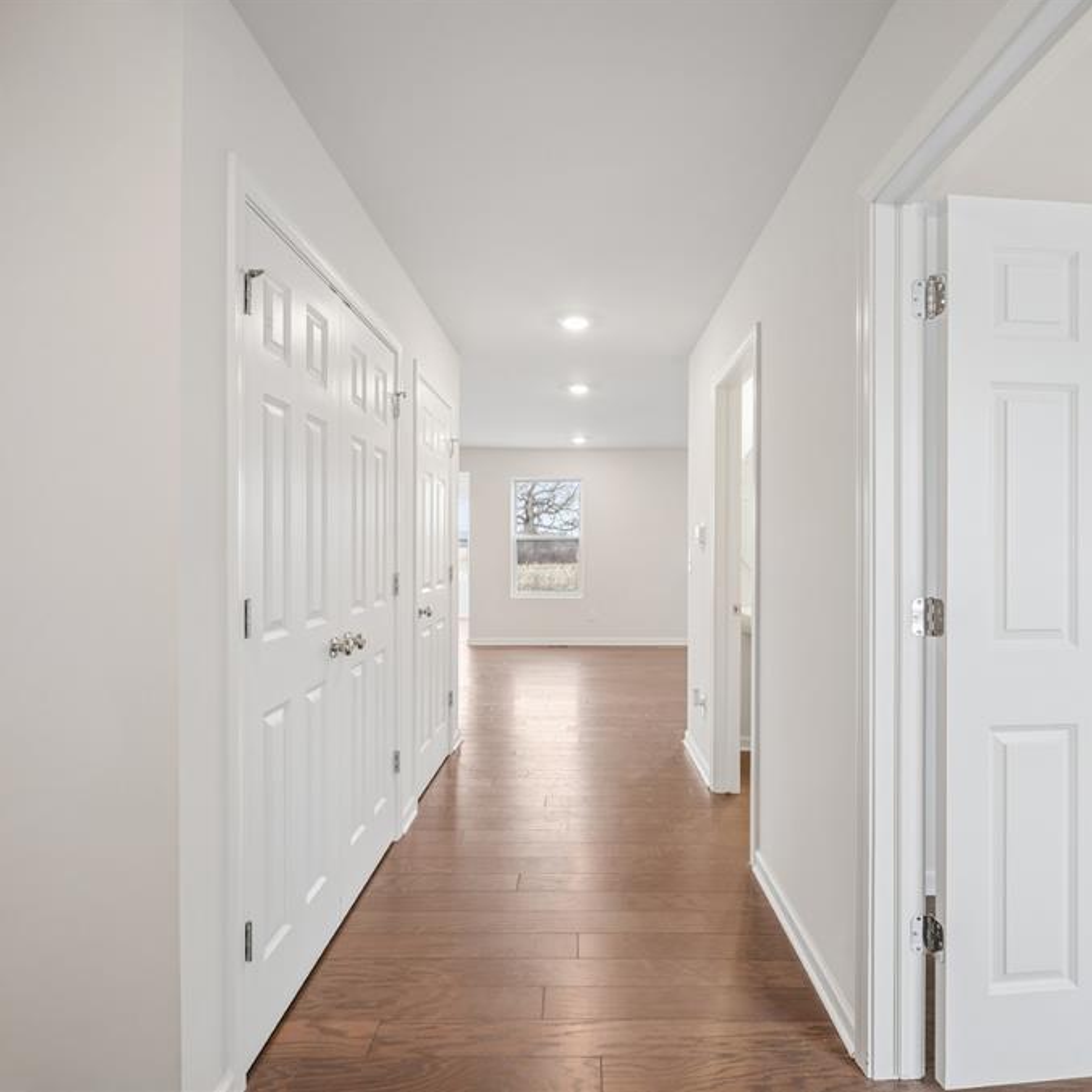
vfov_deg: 80.7
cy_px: 544
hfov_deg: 80.6
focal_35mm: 18
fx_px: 642
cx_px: 581
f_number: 9
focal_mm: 14
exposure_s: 1/1.67
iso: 100
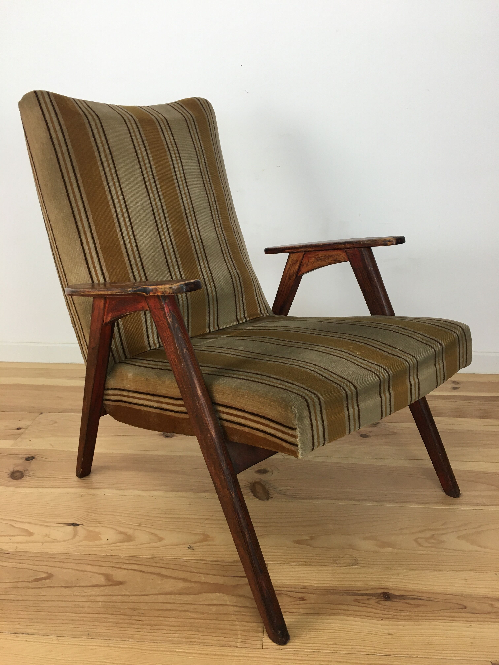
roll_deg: -0.1
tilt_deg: -19.7
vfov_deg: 61.7
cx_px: 250
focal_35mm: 29
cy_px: 332
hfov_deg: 48.2
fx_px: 557
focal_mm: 4.15
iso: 25
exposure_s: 1/33
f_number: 2.2
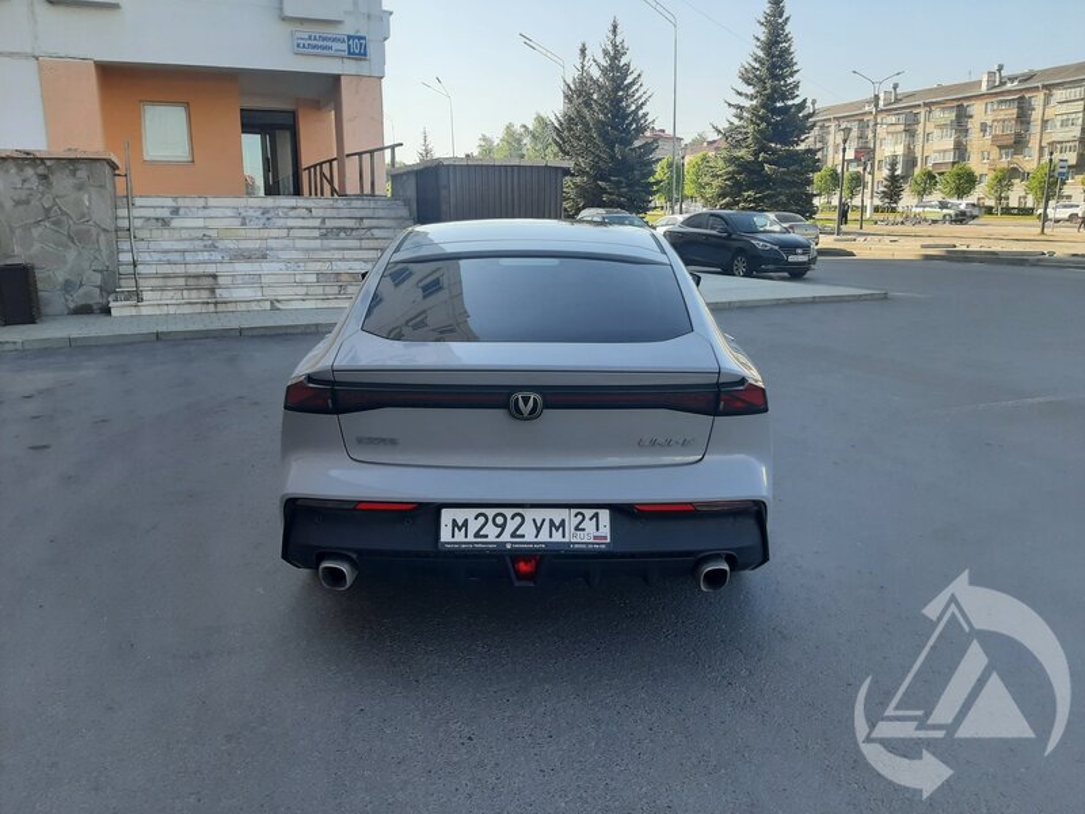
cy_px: 407
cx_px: 542
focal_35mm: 26
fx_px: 815
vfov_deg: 53.1
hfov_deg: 67.3
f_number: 1.7
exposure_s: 1/740
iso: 40
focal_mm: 3.93
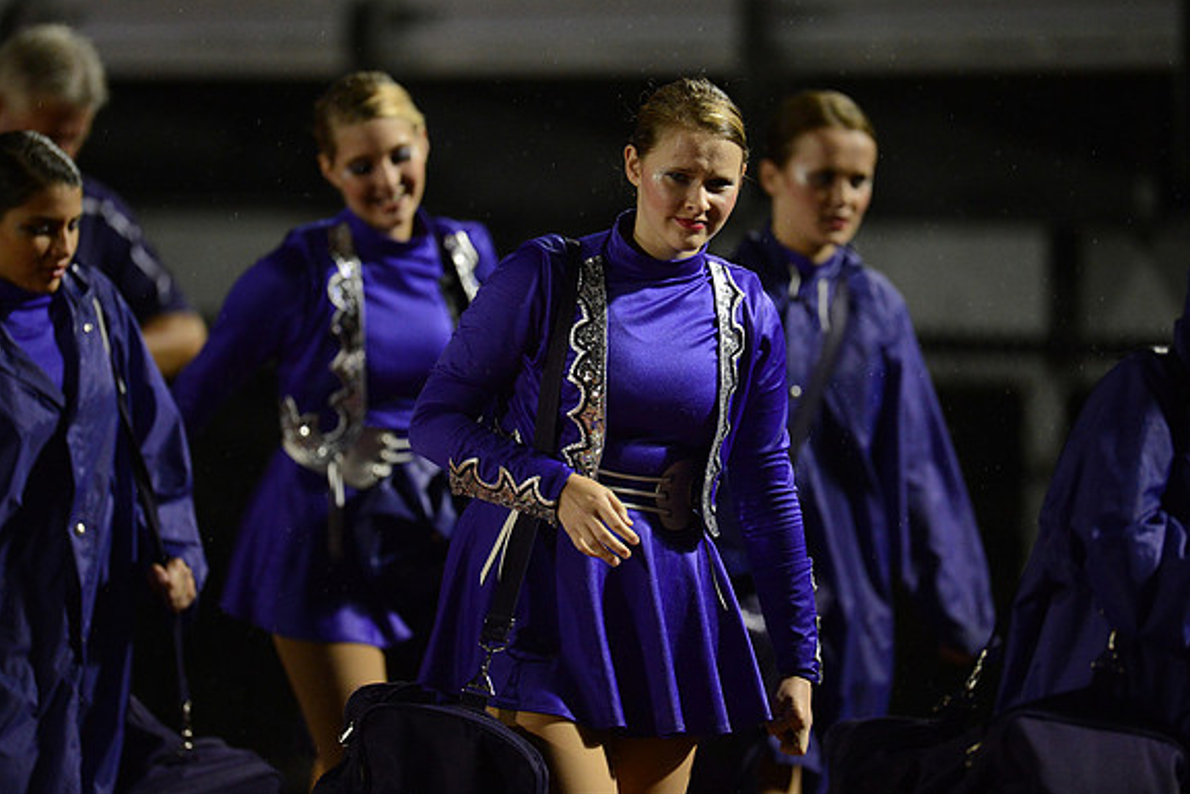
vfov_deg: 3.4
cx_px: 596
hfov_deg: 5.1
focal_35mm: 402
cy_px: 397
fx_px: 13291
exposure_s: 1/1000
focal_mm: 400
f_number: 2.8
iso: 5000
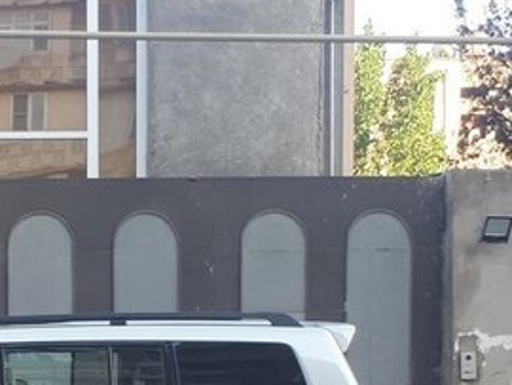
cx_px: -40
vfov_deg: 21.0
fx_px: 977
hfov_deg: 27.1
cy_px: 445
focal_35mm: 66
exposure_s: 1/143
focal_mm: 3.6
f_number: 1.9
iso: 40
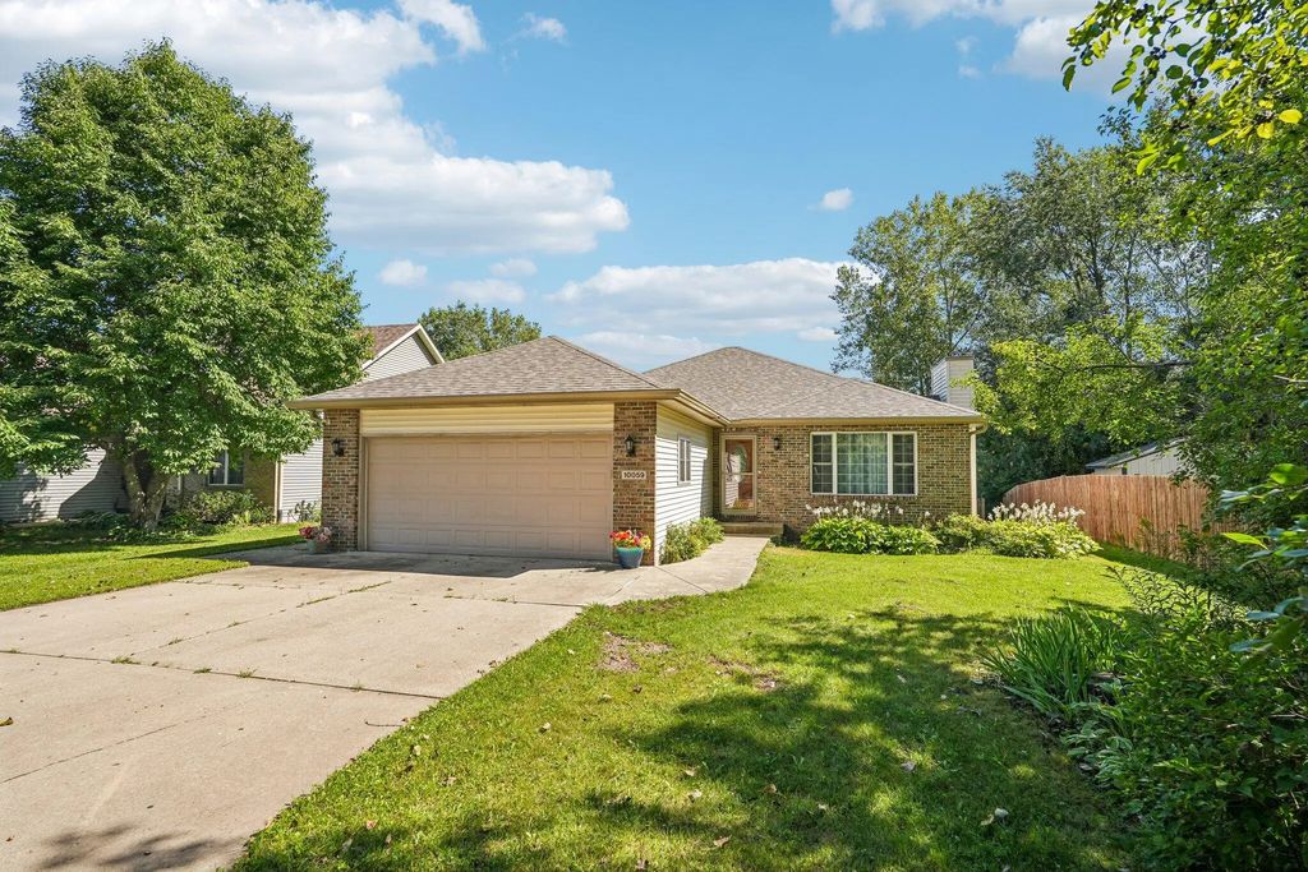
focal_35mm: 18
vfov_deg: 68.9
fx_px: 636
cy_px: 436
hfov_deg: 91.6
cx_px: 654
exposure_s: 1/320
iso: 100
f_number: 6.3
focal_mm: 17.5
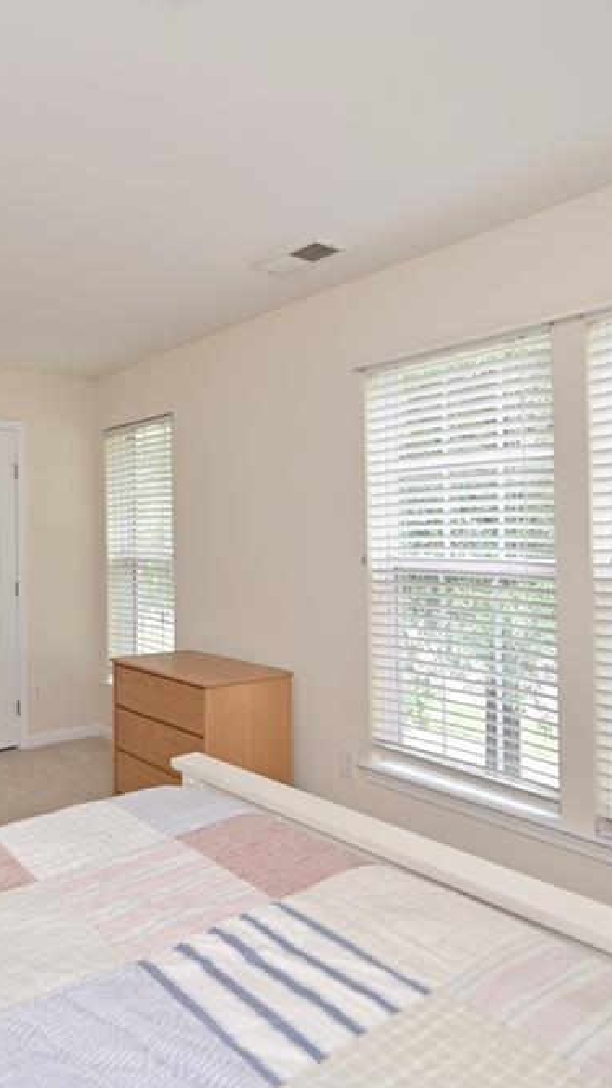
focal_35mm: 24
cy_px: 539
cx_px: 164
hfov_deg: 46.2
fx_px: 692
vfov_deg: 76.3
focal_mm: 15
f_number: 2.8
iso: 220
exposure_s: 1/60
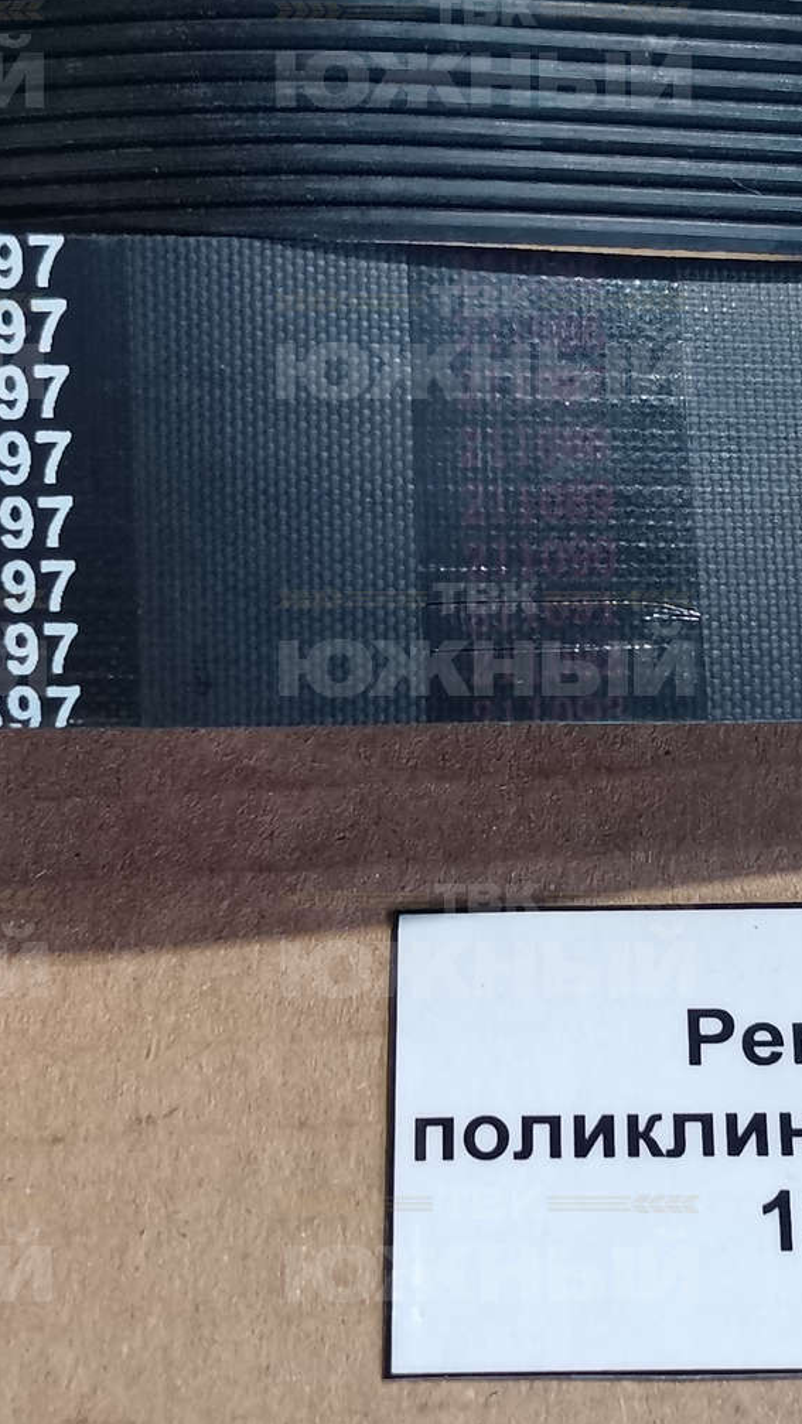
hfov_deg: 21.4
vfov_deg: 38.3
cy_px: 546
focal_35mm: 54
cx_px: 823
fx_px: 2040
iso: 320
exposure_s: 1/100
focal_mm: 4.66
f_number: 1.4
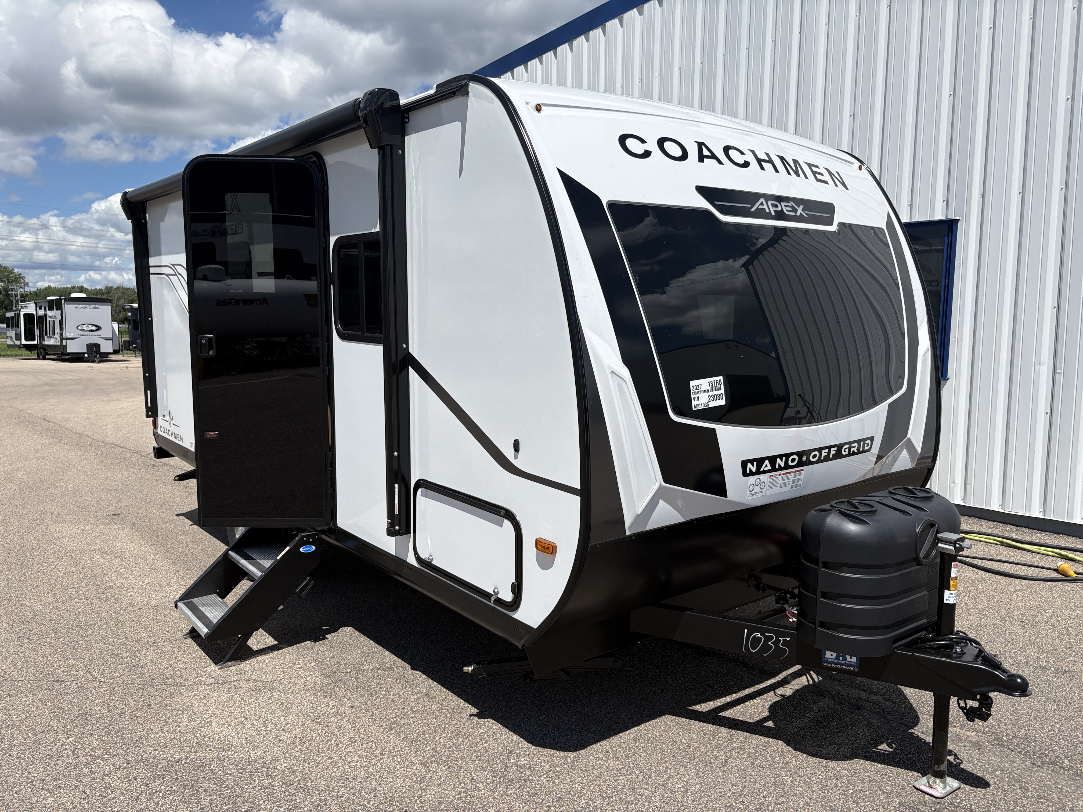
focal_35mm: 26
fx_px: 813
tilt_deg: -4.1
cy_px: 406
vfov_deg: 53.1
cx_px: 542
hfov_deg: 67.3
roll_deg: +0.5
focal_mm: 5.96
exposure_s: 1/6993
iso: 50
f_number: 1.6
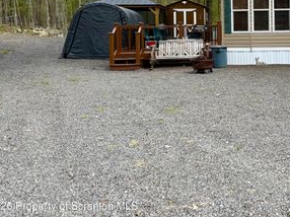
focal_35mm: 42
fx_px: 352
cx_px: 233
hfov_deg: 42.7
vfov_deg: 33.0
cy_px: 33
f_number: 1.78
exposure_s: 1/1653
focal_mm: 6.76
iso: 80
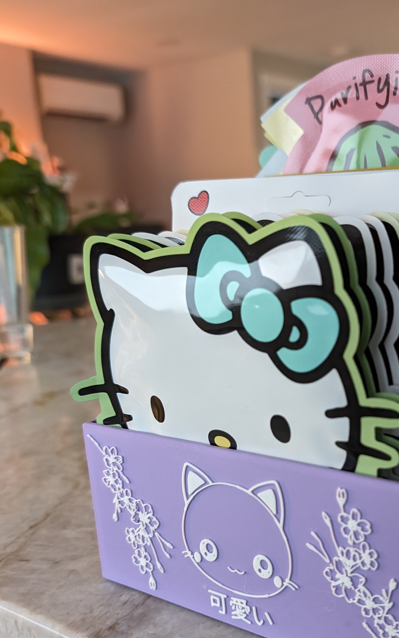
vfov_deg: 52.1
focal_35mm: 37
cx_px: 321
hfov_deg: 33.4
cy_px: 403
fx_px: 644
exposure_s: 1/50.8
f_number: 1.68
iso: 1262
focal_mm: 6.9
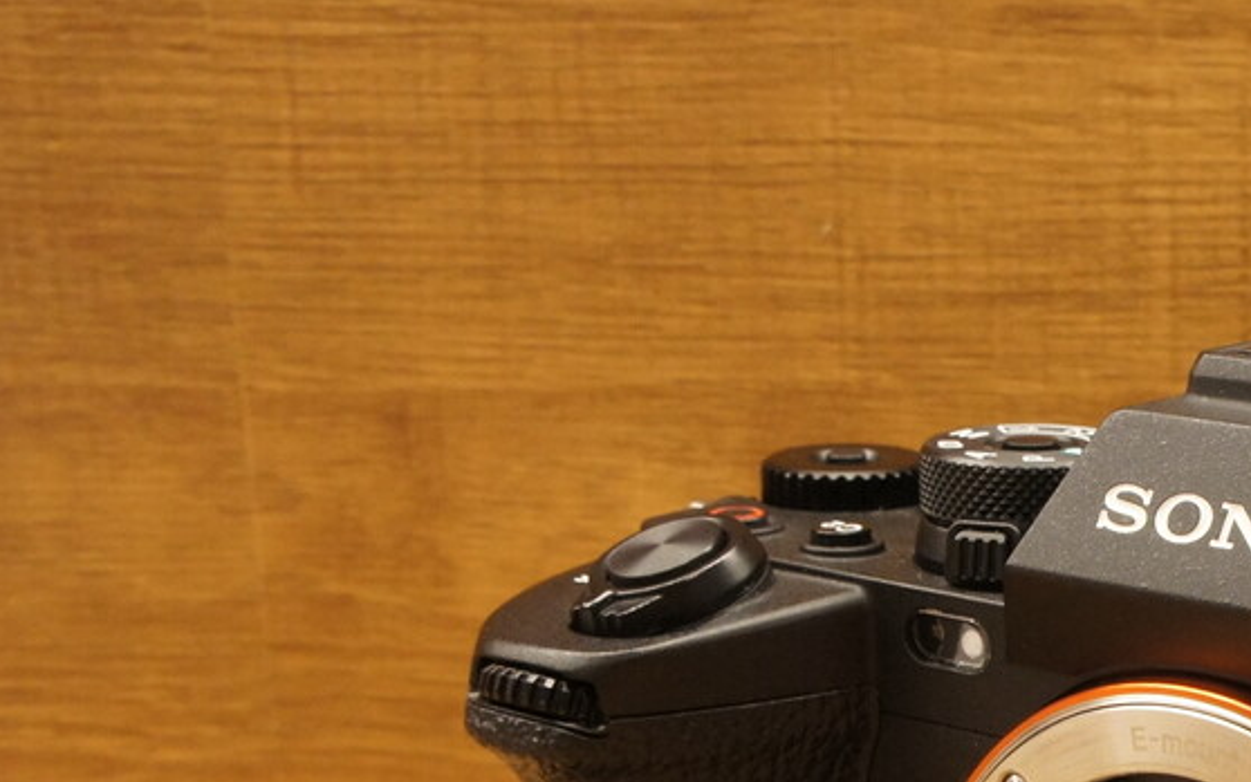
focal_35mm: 82
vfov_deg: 15.5
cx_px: 1184
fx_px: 2799
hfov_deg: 24.3
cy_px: 850
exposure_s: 1/30
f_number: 11
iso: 1600
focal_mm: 25
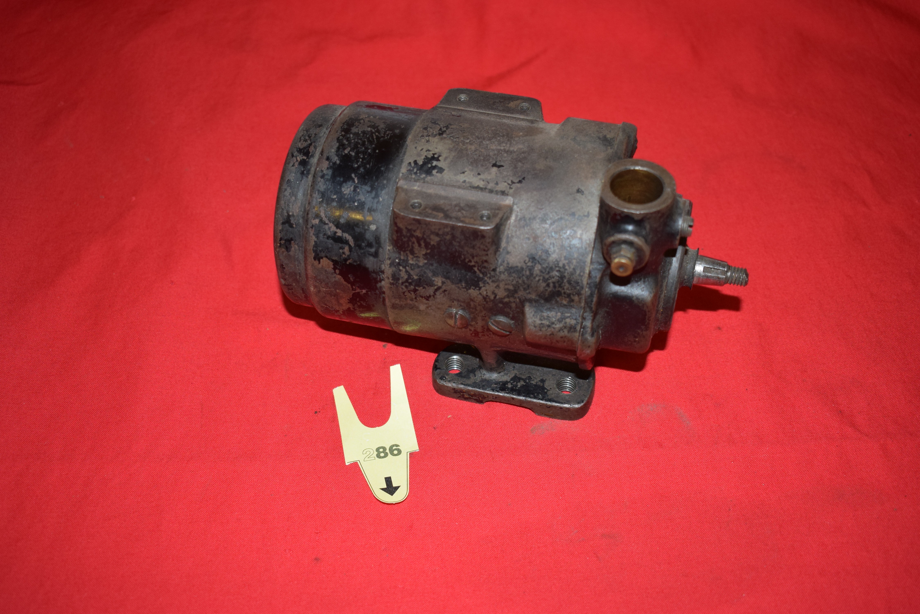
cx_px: 460
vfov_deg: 33.0
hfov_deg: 47.9
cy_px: 307
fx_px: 1035
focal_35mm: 40
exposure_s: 1/160
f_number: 5
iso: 640
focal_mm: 27
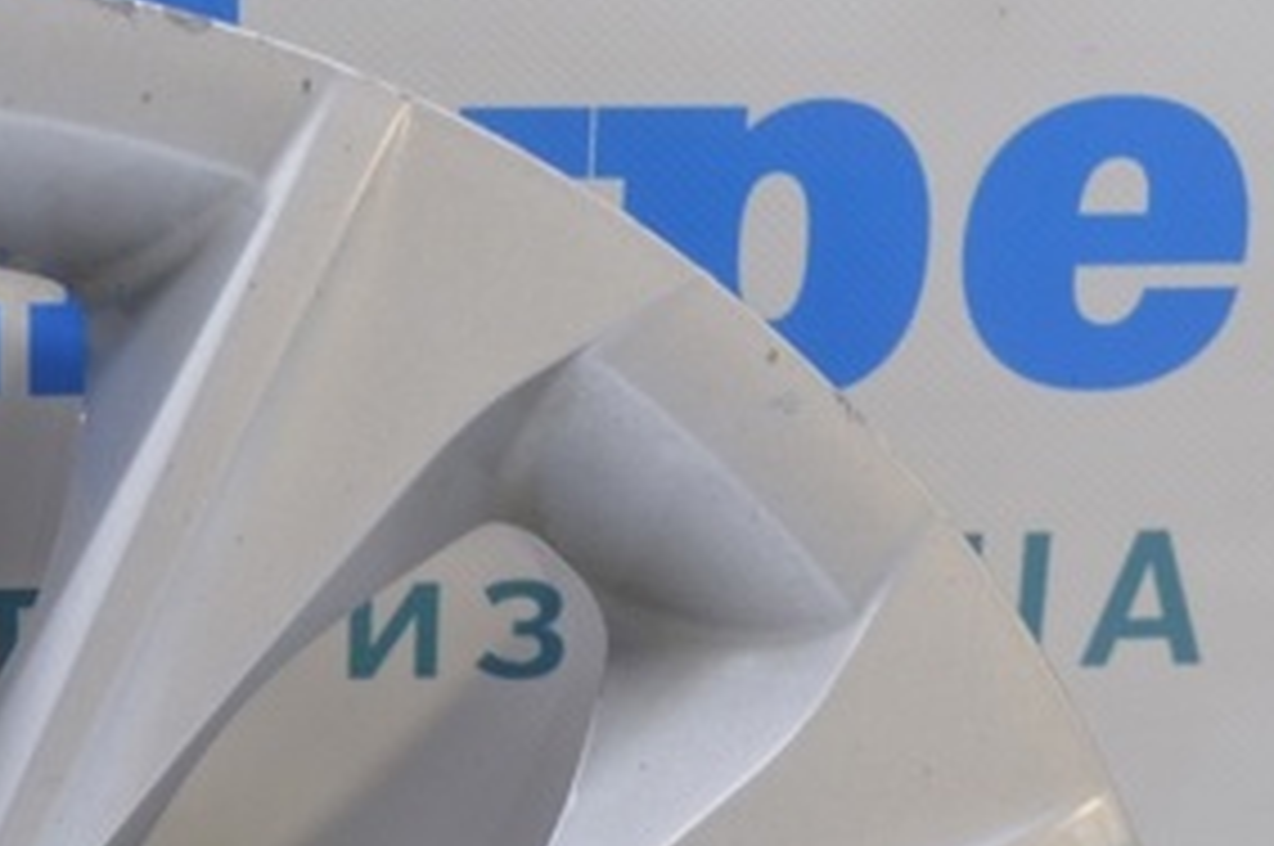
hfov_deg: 16.4
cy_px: 484
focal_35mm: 122
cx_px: -81
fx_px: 4312
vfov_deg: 11.2
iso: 400
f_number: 5.6
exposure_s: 1/20
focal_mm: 36
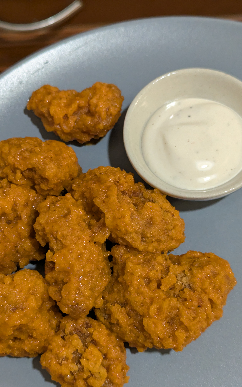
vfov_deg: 36.3
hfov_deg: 23.1
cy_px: 212
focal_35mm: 56
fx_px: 591
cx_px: 105
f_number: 1.85
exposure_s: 1/60
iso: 303
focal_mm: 6.81
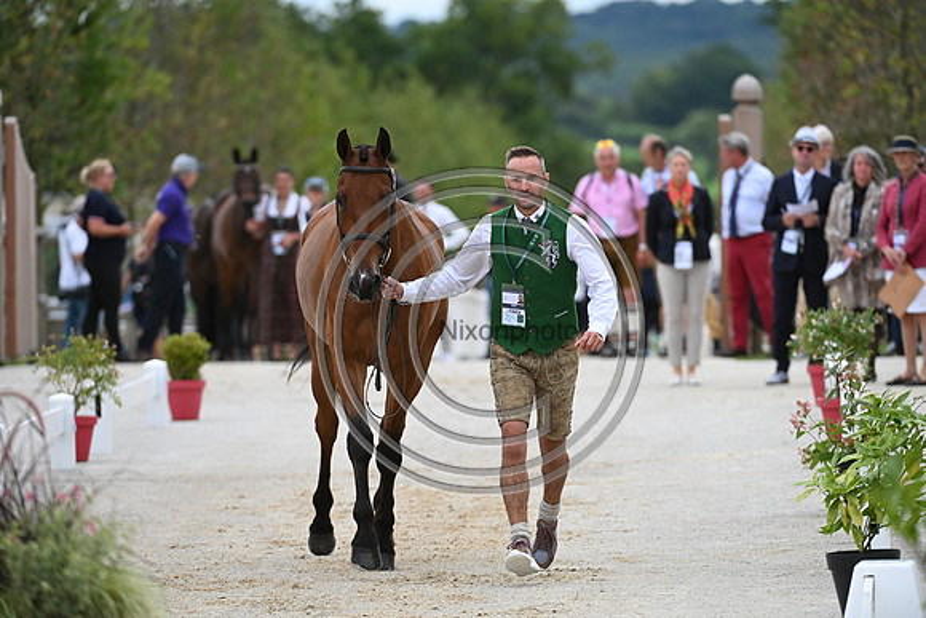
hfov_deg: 6.2
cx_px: 463
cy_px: 309
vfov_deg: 4.2
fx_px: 8490
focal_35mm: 330
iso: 500
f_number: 5.6
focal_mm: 330
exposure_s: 1/1600
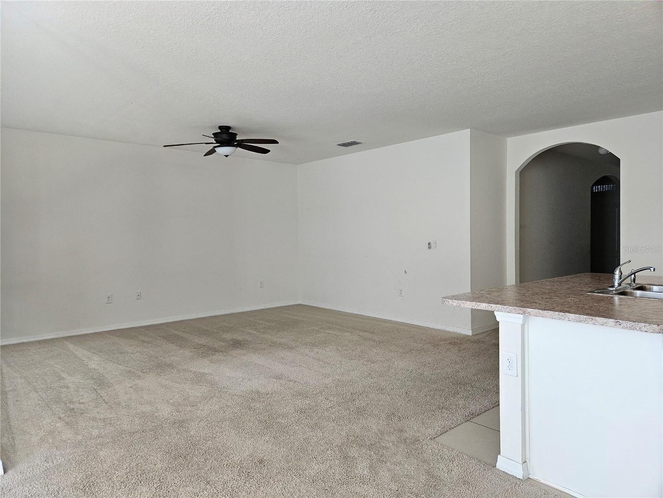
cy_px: 249
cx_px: 332
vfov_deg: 58.9
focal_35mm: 23
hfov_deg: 73.9
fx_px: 441
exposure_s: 1/182
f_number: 1.8
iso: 200
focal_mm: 5.4
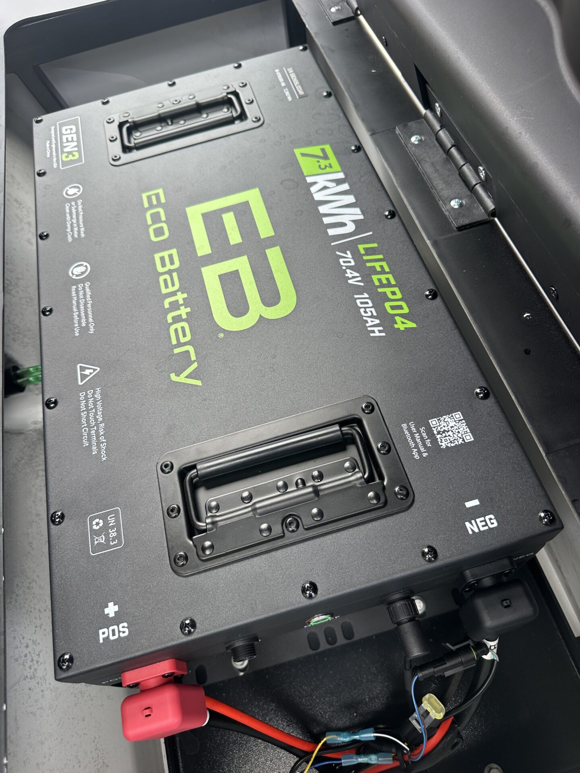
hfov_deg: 56.8
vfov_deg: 71.6
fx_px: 536
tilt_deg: -59.8
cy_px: 386
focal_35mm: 24
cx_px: 290
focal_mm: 6.86
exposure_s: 1/406
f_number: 1.78
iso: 80
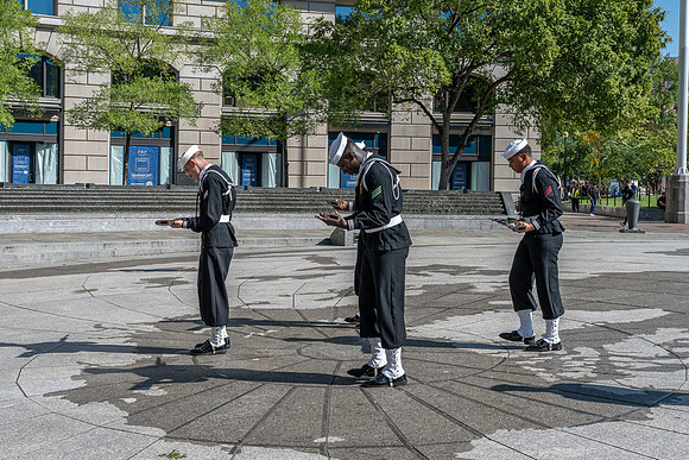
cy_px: 208
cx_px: 350
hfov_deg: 39.3
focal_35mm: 50
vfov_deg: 26.8
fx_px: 964
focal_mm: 38
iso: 160
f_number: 11
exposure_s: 1/200
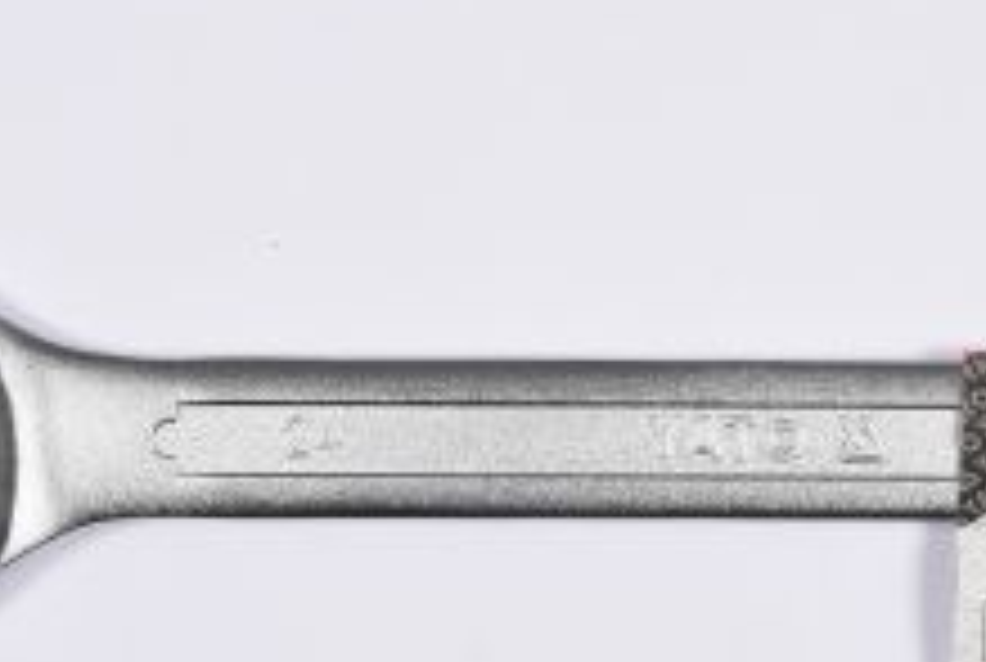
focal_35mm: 187
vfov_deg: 7.4
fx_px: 5132
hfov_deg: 10.9
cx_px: 790
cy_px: 477
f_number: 14
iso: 250
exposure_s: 1/125
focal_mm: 50
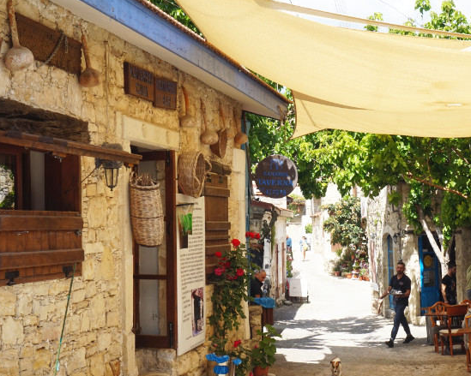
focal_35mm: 68
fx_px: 943
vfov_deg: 22.6
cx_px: 314
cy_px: 213
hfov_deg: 27.9
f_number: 11
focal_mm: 33
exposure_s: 1/80
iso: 100
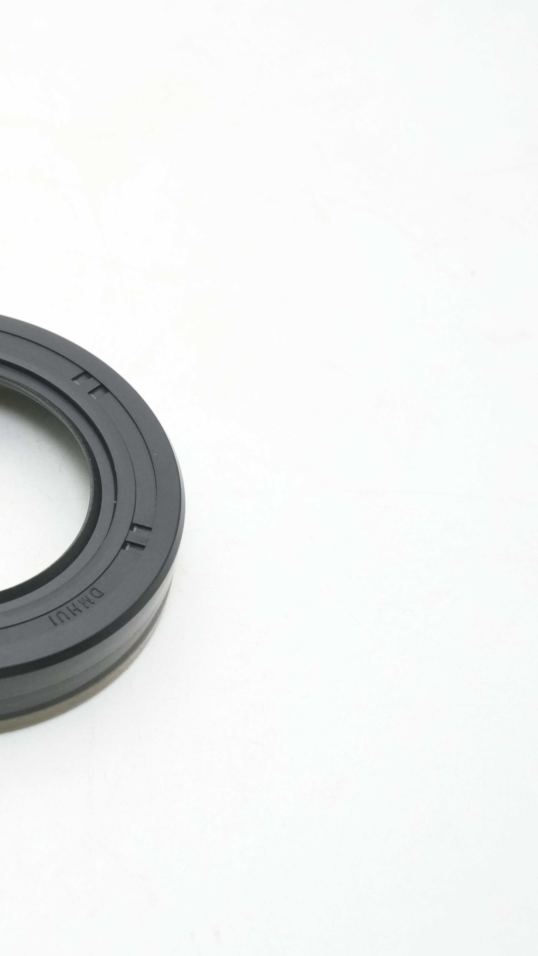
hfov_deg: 16.3
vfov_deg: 29.7
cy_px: 477
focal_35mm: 71
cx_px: -121
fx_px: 1801
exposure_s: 1/160
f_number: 11
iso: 2000
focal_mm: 30
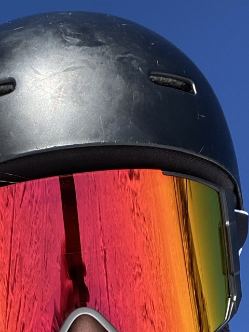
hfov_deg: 19.4
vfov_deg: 24.3
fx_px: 719
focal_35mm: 75
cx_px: 48
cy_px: 365
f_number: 2.2
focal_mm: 2.71
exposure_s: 1/621
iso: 25
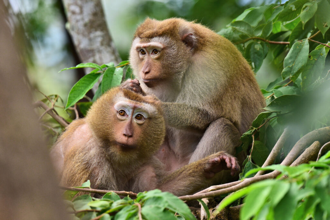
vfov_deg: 3.8
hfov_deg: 5.7
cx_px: 165
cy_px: 110
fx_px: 3300
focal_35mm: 360
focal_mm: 360
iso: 400
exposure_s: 1/640
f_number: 5.6
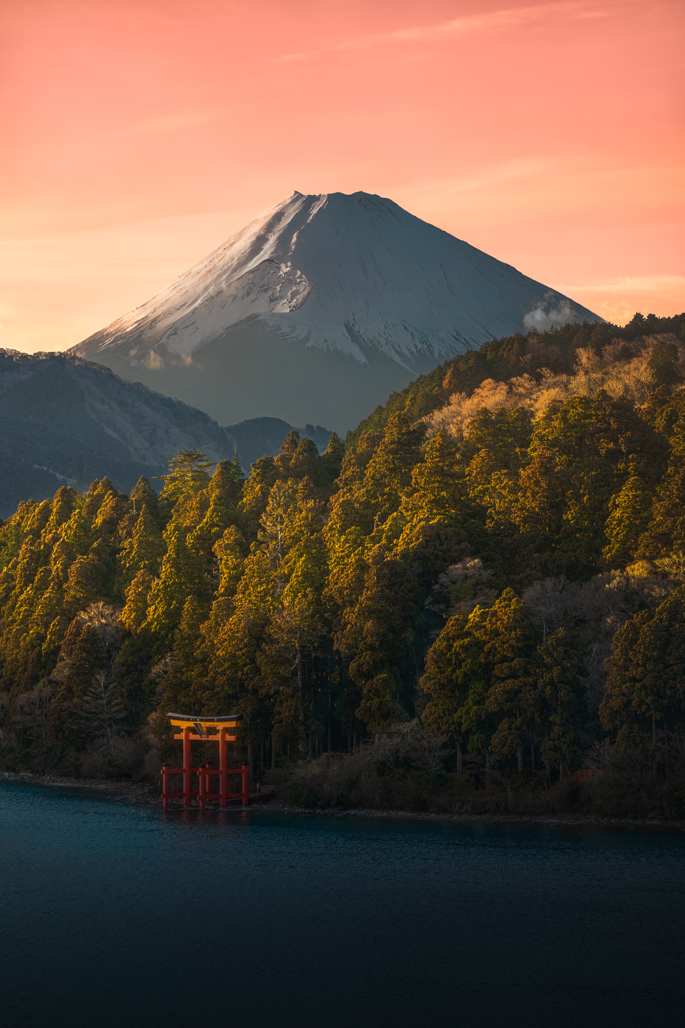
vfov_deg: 15.2
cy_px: 514
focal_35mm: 135
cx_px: 342
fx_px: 3853
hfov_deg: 10.2
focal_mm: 135
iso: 100
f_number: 9
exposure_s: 1/25
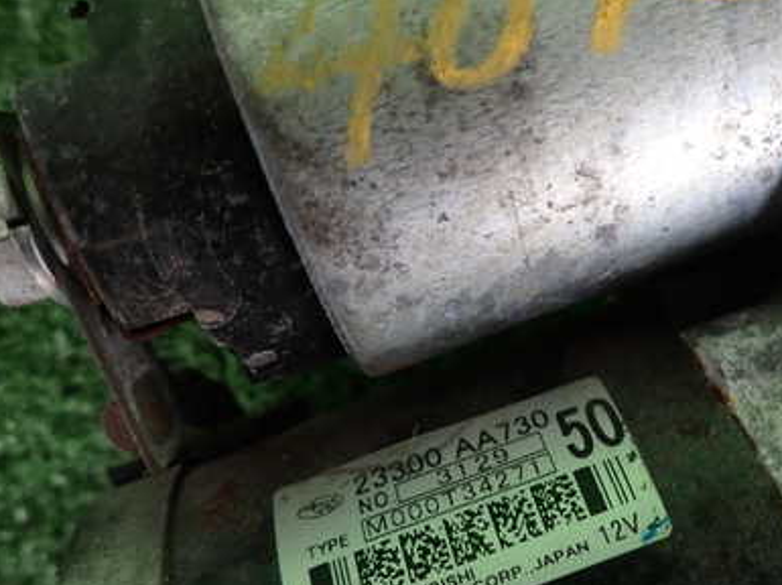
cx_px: 534
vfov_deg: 36.7
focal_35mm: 39
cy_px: 339
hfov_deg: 47.0
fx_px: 880
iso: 200
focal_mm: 4.5
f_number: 2
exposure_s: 1/40
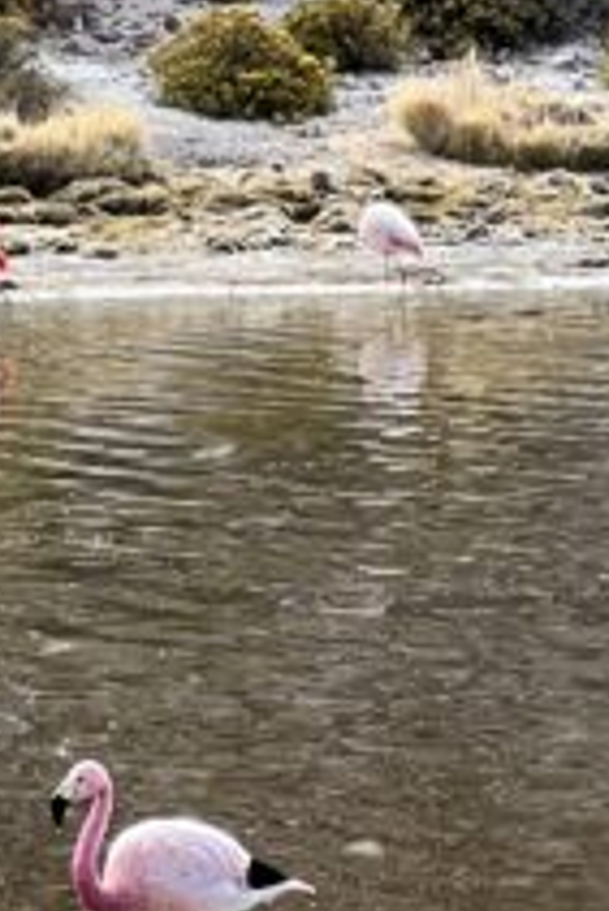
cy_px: 566
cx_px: -380
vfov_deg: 5.3
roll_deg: +1.7
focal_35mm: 389
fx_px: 9854
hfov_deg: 3.5
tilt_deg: -3.3
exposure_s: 1/249
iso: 32
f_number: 2.8
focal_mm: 9
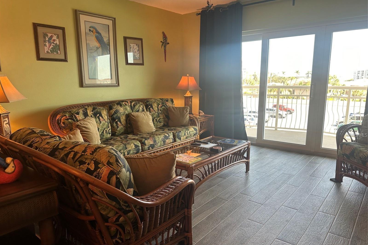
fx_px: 256
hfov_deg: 71.5
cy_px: 135
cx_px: 184
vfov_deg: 51.2
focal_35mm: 25
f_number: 1.78
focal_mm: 6.86
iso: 80
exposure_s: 1/120
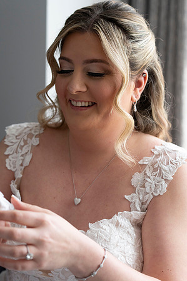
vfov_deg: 23.9
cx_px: 94
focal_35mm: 85
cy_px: 140
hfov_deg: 16.0
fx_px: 664
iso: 1600
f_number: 4
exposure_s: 1/800
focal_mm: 85
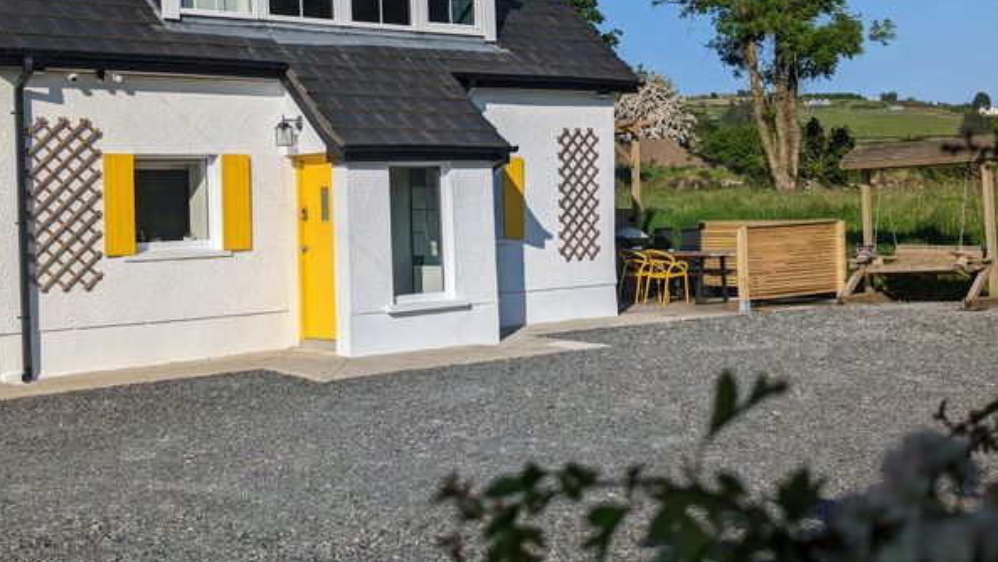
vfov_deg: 22.6
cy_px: 212
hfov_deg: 39.2
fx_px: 1403
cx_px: 500
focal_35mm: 53
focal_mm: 6.81
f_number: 1.85
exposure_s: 1/4464
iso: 48
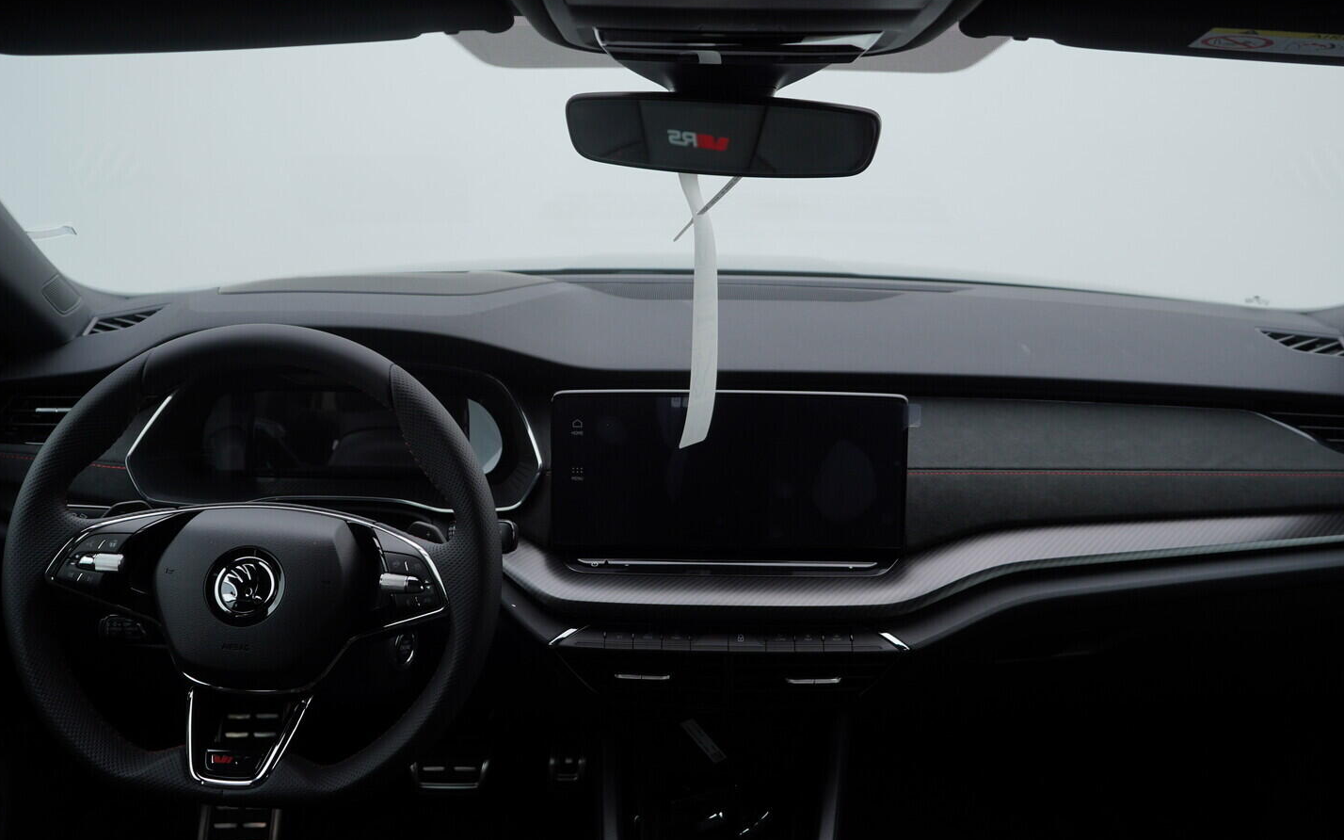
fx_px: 1355
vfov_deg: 34.4
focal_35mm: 37
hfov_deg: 52.8
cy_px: 393
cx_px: 667
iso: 125
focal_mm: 24
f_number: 4
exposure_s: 1/60
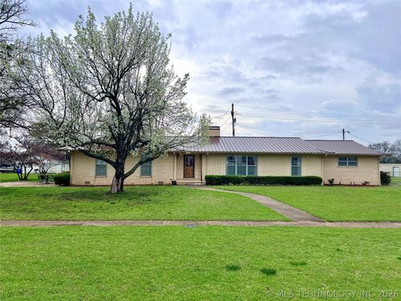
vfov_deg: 53.1
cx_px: 200
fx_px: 301
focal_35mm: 26
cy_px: 150
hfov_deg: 67.3
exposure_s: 1/3968
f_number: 1.5
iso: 50
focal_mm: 5.7
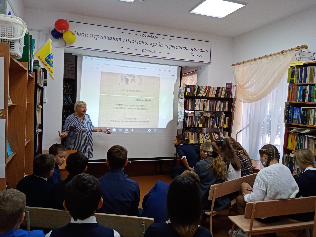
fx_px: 237
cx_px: 158
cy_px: 118
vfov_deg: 53.1
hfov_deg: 67.3
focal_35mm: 26
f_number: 1.8
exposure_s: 1/50
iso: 126
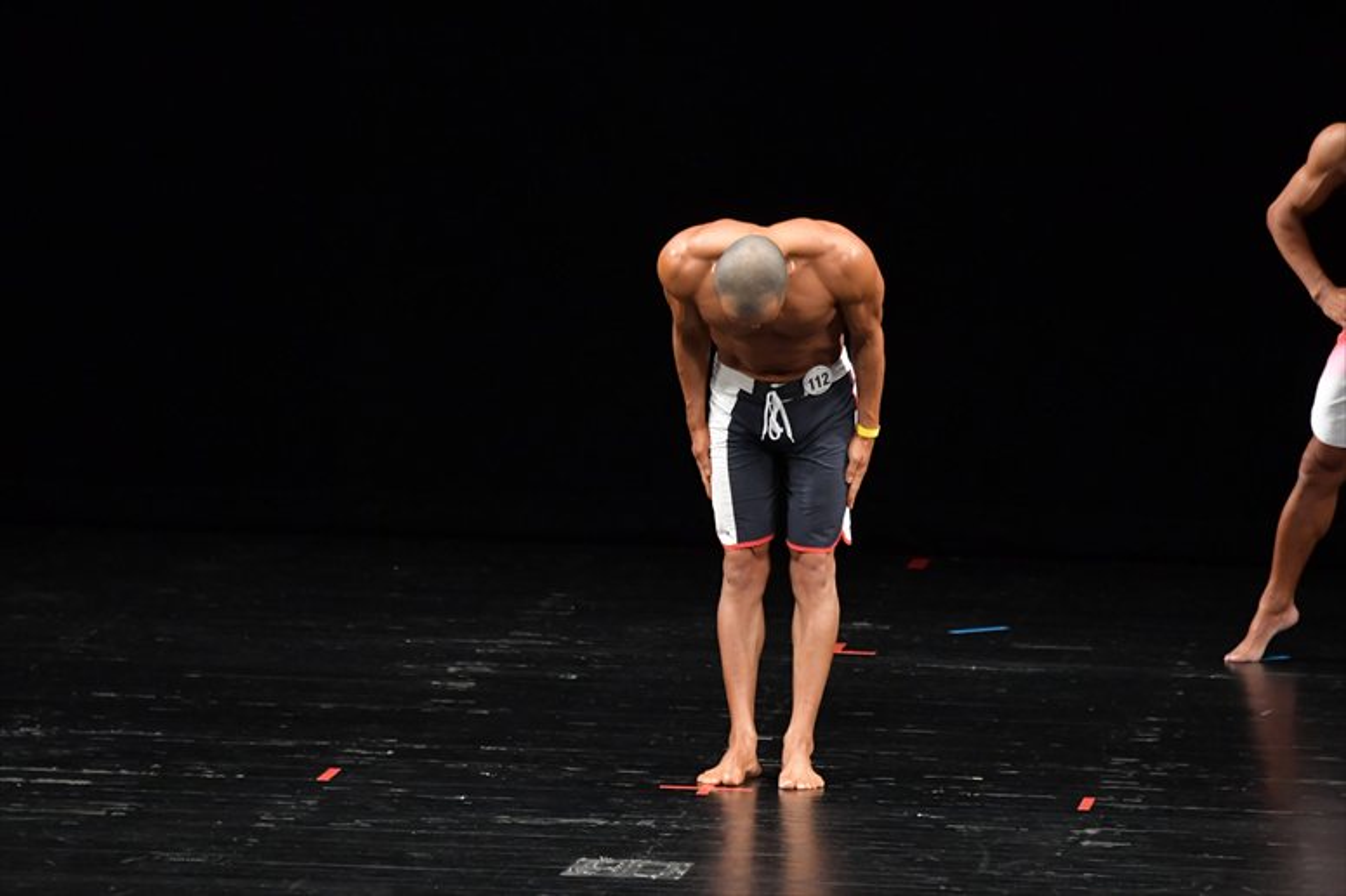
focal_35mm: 270
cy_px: 448
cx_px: 673
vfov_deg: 5.1
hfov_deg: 7.6
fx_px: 10090
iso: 3200
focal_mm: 180
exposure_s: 1/400
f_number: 5.6
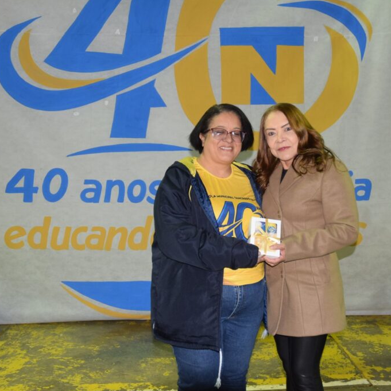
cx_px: 214
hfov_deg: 36.8
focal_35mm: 46
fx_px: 588
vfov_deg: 36.8
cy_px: 195
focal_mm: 24
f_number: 4
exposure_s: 1/60
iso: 800
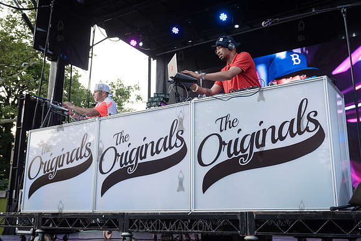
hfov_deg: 49.8
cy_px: 120
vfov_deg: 34.5
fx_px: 388
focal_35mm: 39
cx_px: 180
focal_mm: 35
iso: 1000
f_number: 4
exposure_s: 1/640
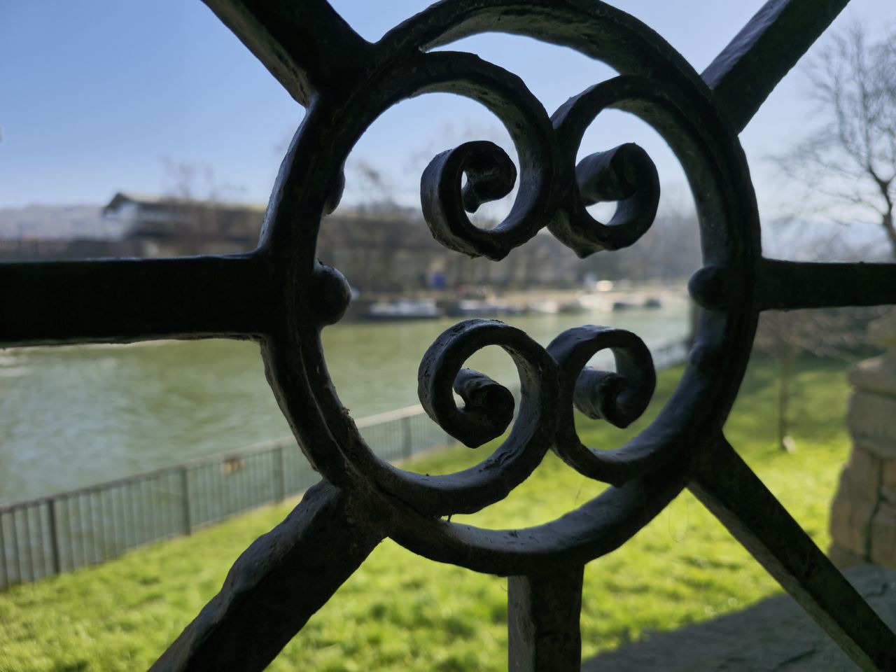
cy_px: 336
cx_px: 448
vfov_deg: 58.9
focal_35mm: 23
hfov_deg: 73.9
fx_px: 595
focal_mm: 6.3
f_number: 1.7
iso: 12
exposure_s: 1/2572
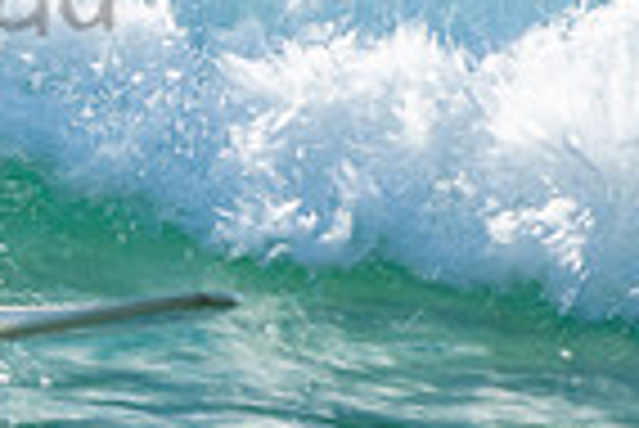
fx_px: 43407
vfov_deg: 0.6
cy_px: -74
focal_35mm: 2443
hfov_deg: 0.8
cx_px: -360
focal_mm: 400
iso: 100
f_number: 18
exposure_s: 1/50
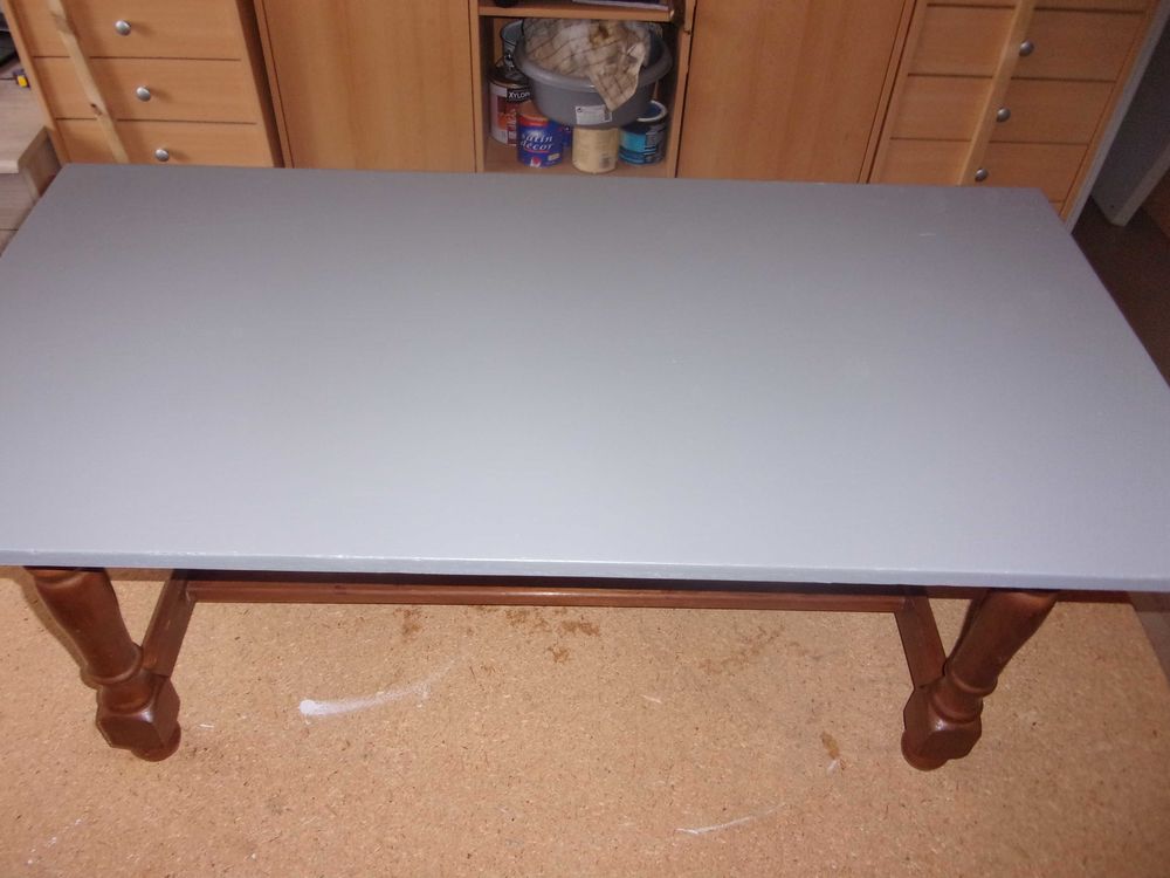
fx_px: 946
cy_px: 439
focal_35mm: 28
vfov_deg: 49.7
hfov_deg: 63.4
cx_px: 585
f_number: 3.9
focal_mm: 5.1
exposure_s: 1/34
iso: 200
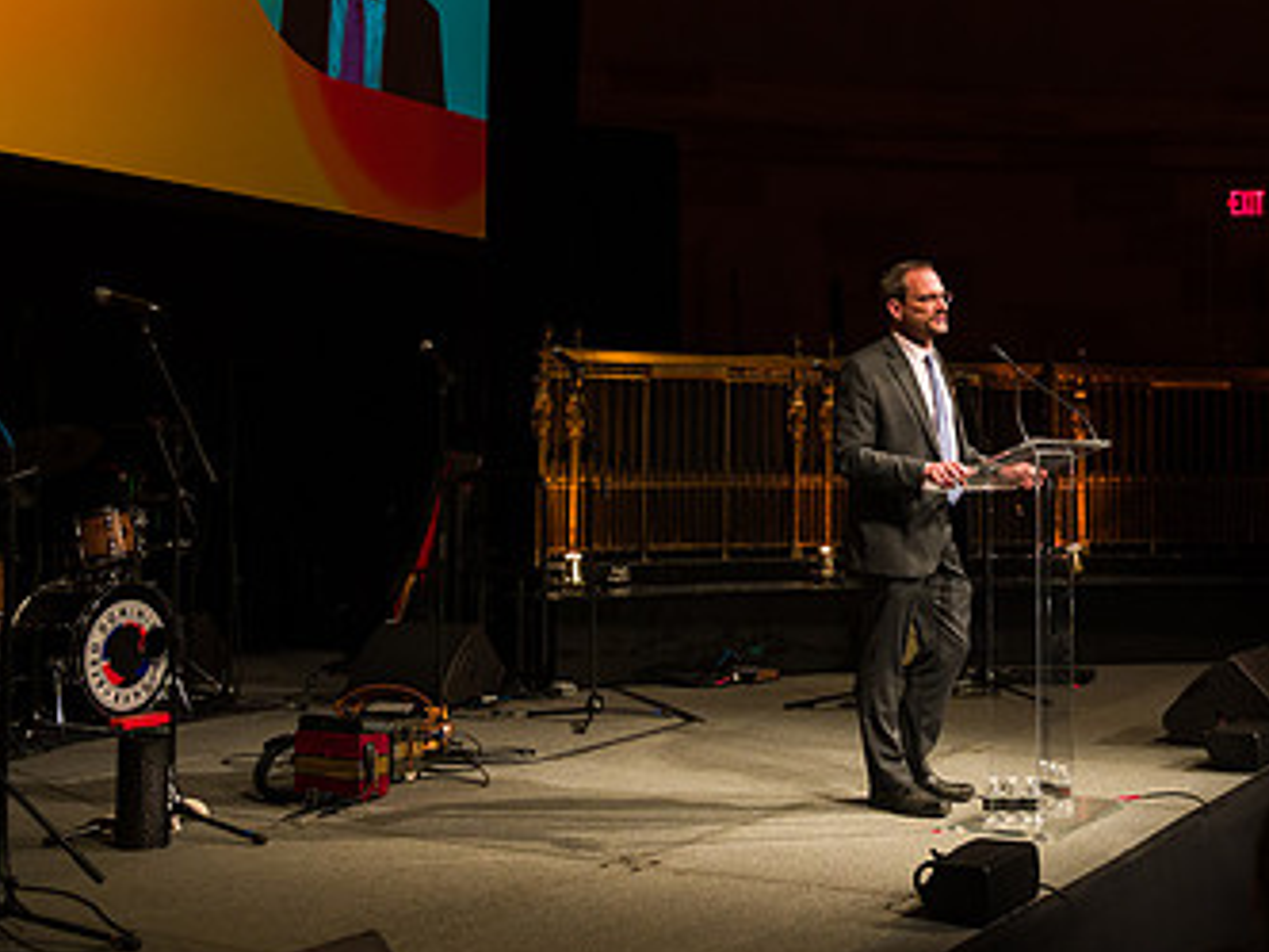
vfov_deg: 27.8
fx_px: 1906
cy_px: 302
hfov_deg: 36.5
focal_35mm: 52
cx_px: 822
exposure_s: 1/200
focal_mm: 31
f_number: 4
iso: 1600
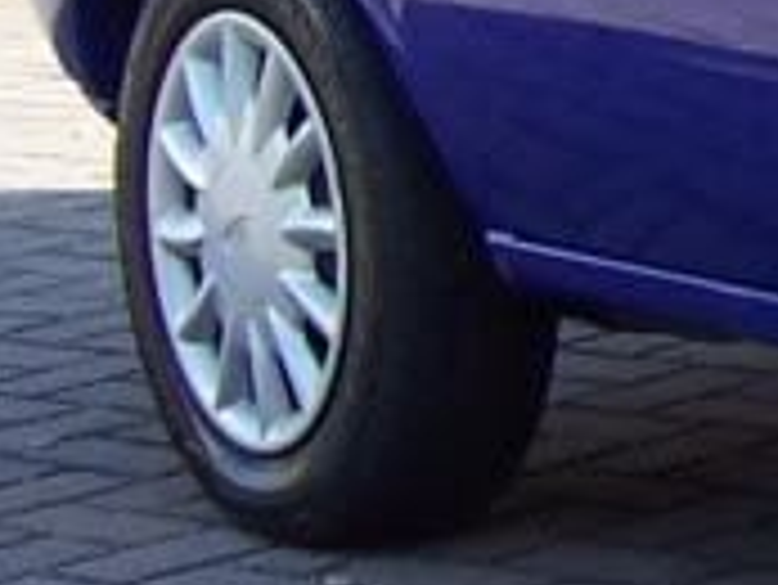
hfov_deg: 8.1
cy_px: -243
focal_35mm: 219
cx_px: 2037
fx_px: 4925
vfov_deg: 6.7
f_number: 2.8
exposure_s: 1/350
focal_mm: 5.6
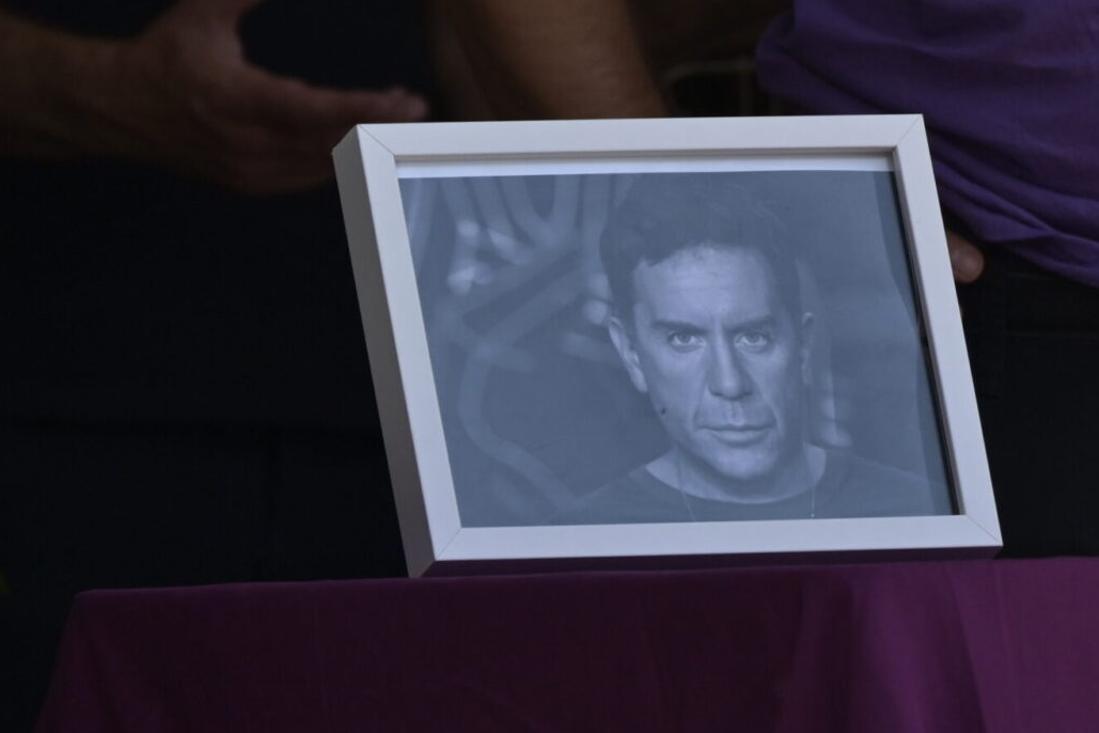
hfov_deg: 5.9
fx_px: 10684
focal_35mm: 350
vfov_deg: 3.9
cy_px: 312
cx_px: 559
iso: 250
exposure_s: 1/640
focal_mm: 200
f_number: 8
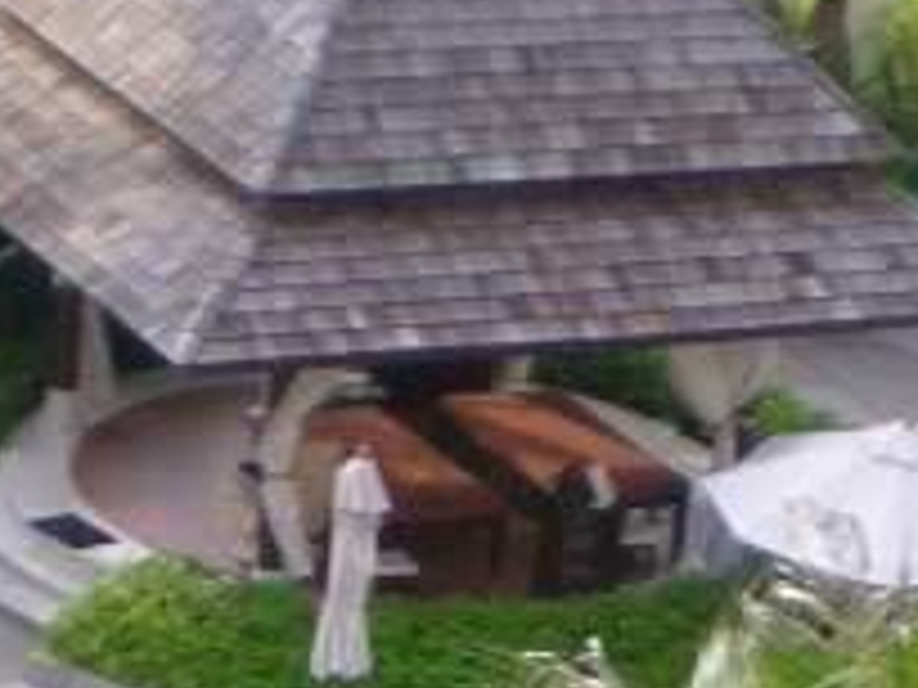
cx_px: 598
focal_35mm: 191
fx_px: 5065
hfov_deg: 10.3
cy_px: 1156
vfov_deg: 7.6
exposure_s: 1/174
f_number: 3.1
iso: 50
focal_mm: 6.3
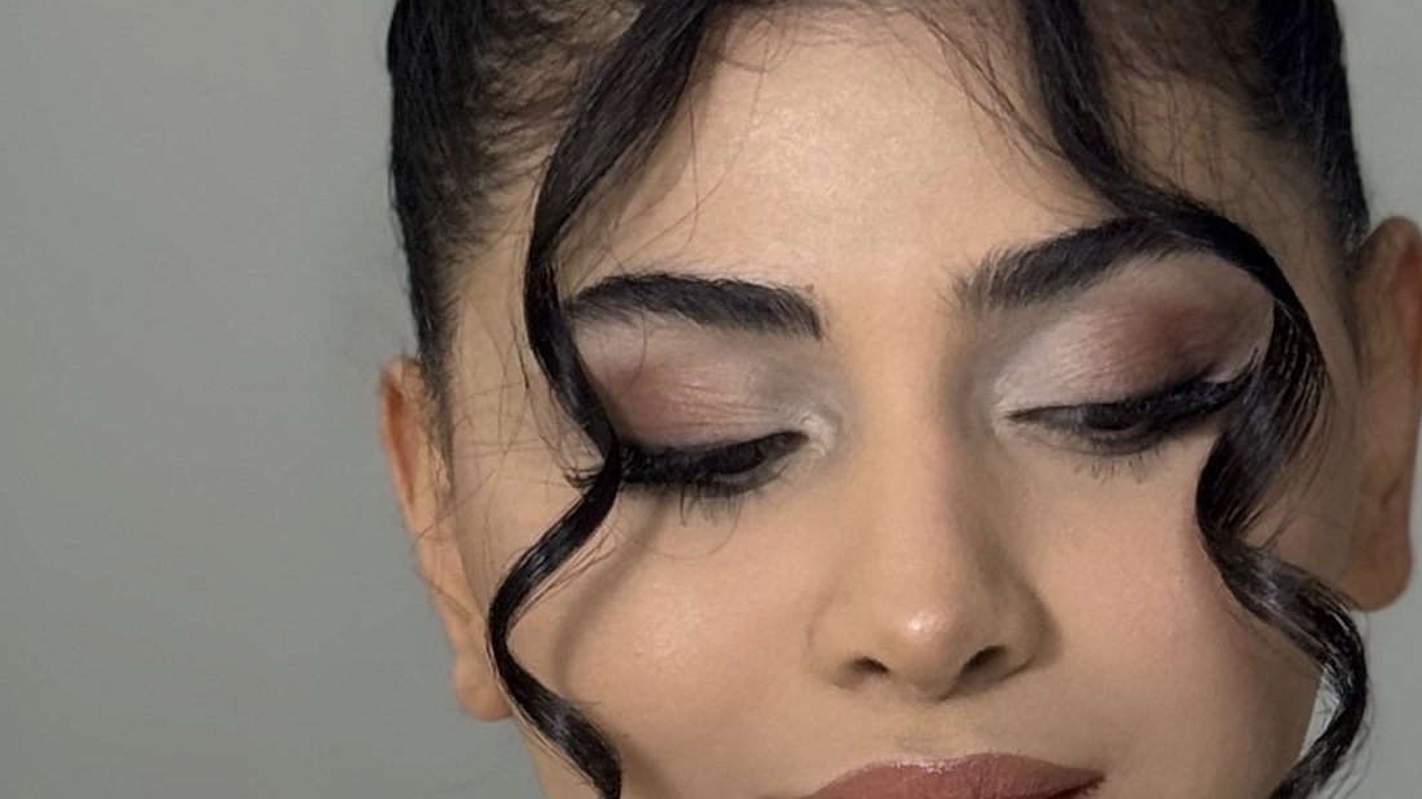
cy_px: 972
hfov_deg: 16.5
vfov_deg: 9.2
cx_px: 781
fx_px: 4901
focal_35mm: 130
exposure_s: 1/197
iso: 50
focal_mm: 6.76
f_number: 1.78
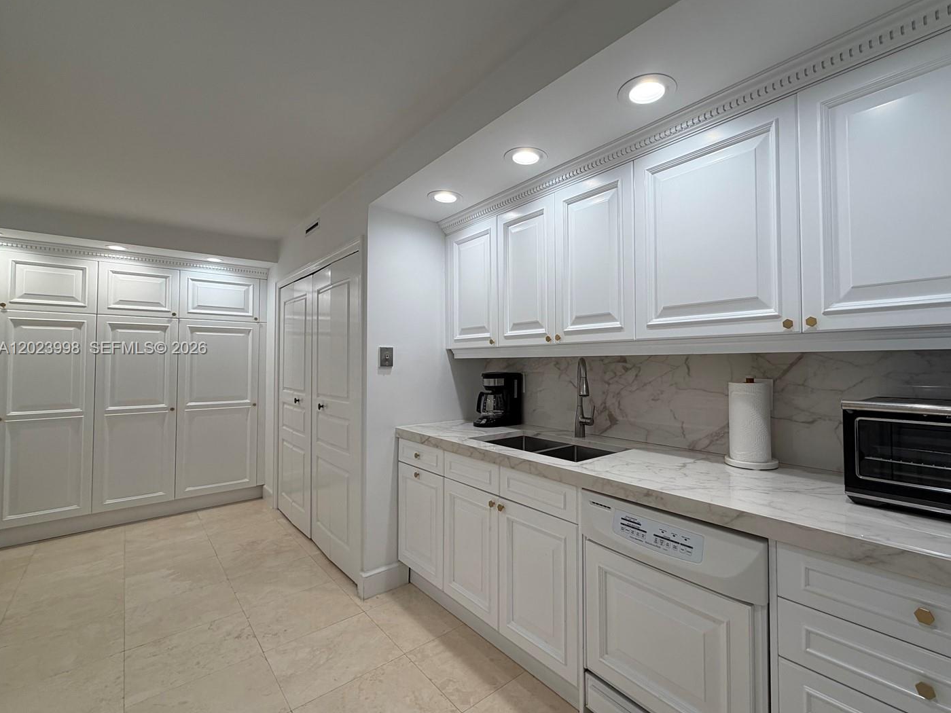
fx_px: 440
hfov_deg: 94.0
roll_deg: +0.0
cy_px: 349
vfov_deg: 78.1
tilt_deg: +1.4
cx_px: 539
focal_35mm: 16
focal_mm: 2.22
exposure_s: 1/120
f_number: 2.2
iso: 64
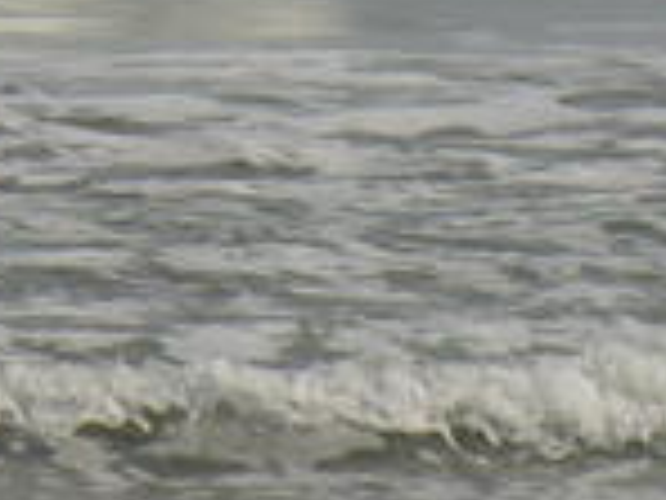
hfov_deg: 1.8
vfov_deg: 1.3
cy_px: -221
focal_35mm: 1132
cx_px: 664
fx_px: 21779
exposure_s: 1/250
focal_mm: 36.6
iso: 80
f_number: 9
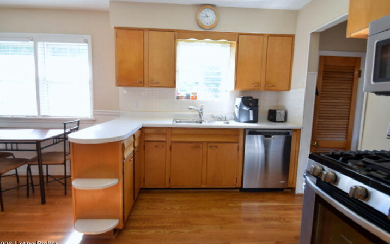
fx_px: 170
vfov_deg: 71.2
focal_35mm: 16
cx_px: 192
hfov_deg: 97.8
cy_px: 120
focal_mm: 10
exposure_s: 1/80
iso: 400
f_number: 4.5
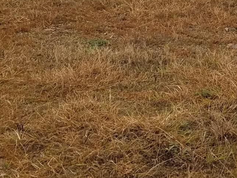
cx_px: 217
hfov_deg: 15.9
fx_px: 836
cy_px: -85
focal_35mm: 122
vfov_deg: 11.7
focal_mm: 4.2
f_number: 1.7
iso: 50
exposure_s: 1/838
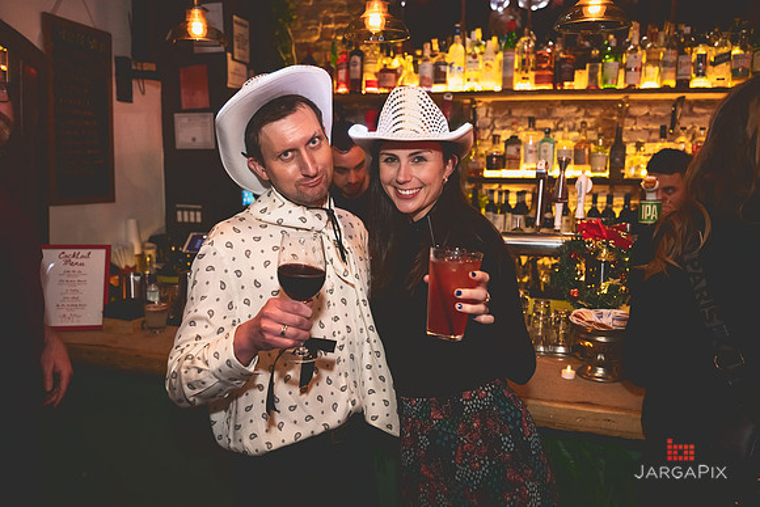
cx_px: 380
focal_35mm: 29
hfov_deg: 63.4
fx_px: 616
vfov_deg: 44.8
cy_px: 254
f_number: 3.2
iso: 3200
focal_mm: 28.5
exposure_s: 1/100
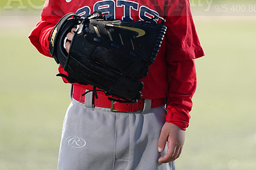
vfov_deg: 4.4
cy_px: -6
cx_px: 124
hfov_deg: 6.6
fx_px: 2231
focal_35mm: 314
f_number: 4
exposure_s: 1/250
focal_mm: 200
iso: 50
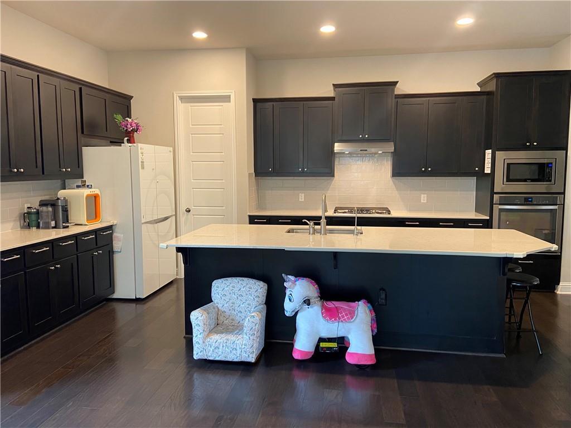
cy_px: 214
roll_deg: +0.2
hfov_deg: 67.3
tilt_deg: -6.4
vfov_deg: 53.1
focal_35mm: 26
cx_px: 286
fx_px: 429
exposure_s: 1/60
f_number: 1.8
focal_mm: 4.25
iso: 160
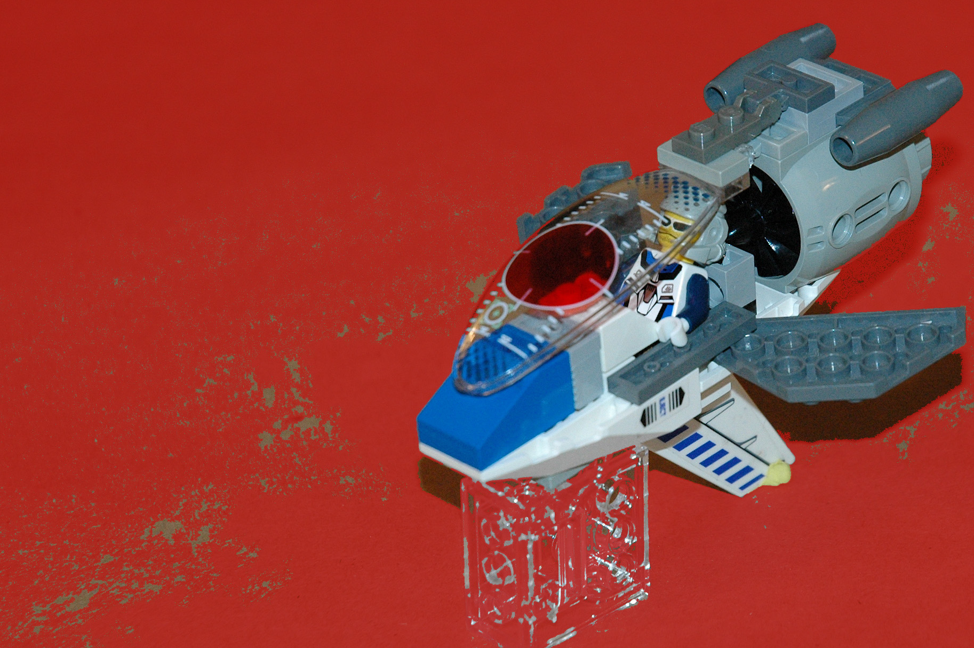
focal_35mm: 173
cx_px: 712
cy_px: 268
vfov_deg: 7.9
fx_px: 4676
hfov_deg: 11.9
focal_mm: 70
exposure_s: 1/60
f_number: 4.5
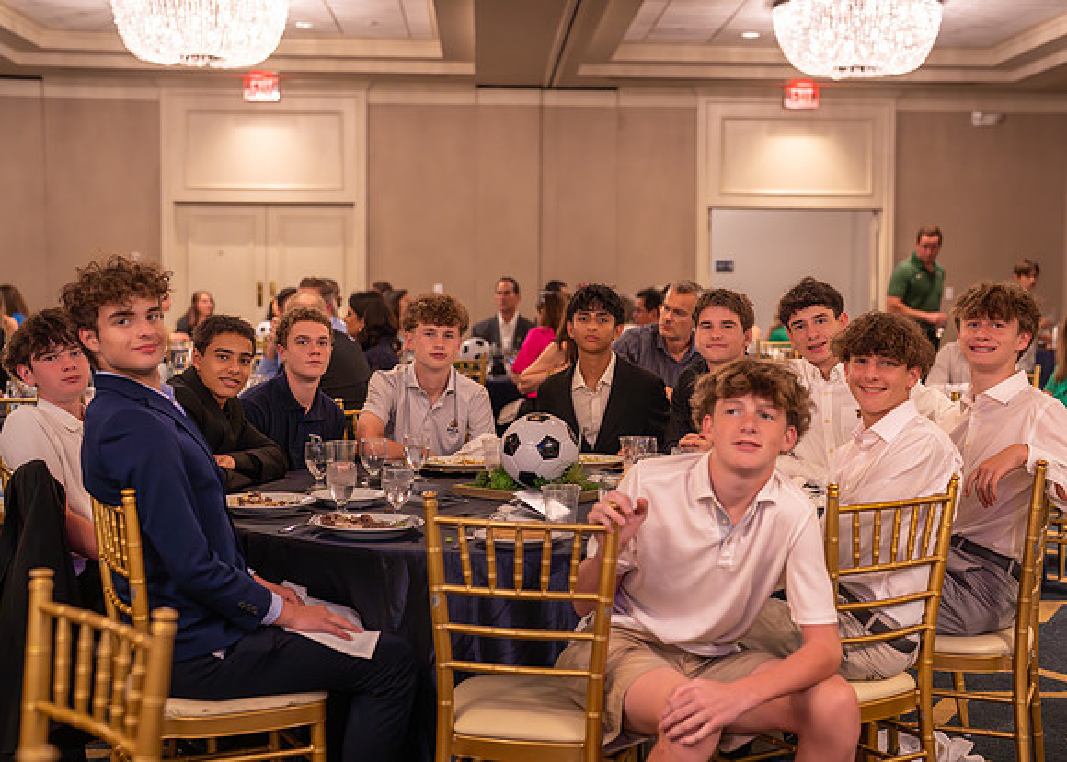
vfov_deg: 26.5
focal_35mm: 53
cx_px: 577
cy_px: 380
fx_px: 1616
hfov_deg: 36.5
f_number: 2.5
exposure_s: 1/250
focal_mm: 50
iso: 1600
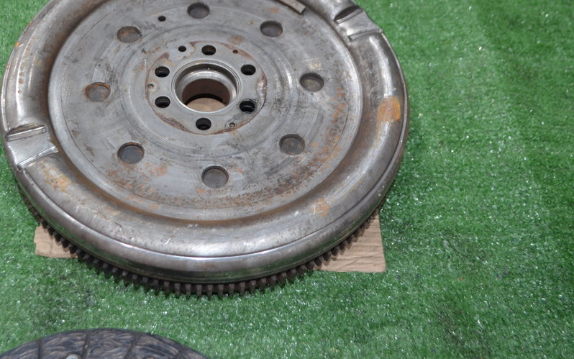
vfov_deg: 27.3
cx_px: 225
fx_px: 735
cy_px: 117
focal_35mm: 47
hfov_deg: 42.4
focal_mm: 24
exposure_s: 1/60
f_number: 4
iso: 800
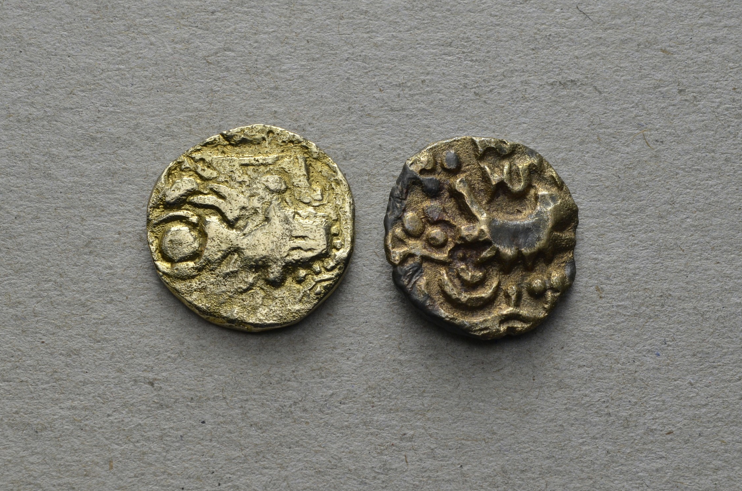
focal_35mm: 91
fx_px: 1862
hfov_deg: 22.5
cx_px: 348
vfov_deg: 15.0
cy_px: 224
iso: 400
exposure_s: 1/250
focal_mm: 55
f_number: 14
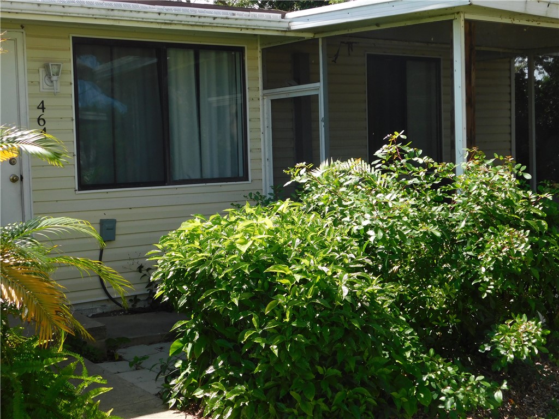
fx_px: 824
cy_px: 210
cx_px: 280
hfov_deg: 37.5
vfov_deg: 28.6
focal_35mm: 51
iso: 125
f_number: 3.8
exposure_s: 1/400
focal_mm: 9
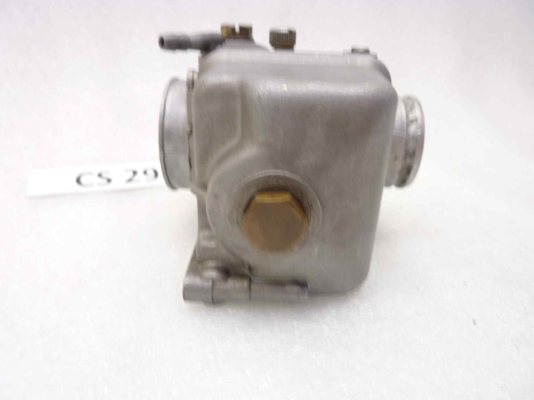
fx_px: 386
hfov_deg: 69.4
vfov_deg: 54.9
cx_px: 267
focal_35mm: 25
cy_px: 200
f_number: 3.3
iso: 80
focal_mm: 4.1
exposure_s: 1/10
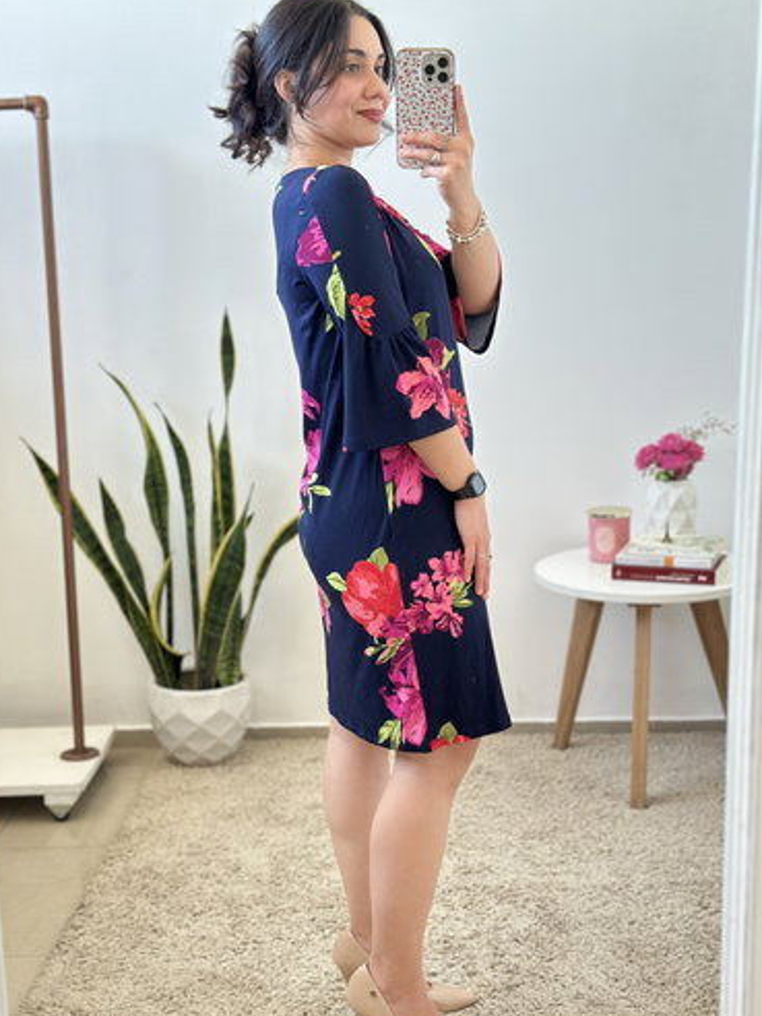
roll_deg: +0.8
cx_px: 366
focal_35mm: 52
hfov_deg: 28.0
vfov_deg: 36.8
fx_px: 1526
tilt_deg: -20.3
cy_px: 507
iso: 160
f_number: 1.78
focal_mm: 6.86
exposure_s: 1/60
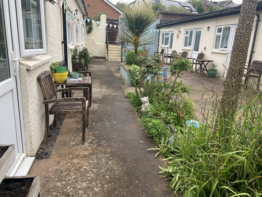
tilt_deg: -14.0
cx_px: 131
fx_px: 197
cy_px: 98
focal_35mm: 26
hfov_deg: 67.3
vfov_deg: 53.1
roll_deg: -3.0
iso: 25
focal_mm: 4.25
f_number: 1.8
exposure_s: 1/474
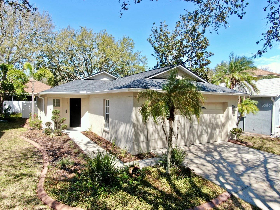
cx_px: 140
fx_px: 194
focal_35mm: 24
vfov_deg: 56.8
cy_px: 105
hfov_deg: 71.6
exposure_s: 1/640
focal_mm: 4.39
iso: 110
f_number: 2.8
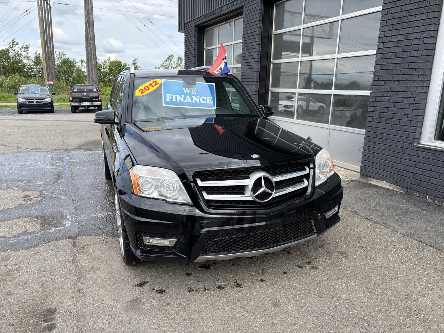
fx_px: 333
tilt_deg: -11.3
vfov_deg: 53.1
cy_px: 166
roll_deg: -2.3
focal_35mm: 26
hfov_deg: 67.3
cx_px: 222
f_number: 1.6
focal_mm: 5.96
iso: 50
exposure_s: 1/1155
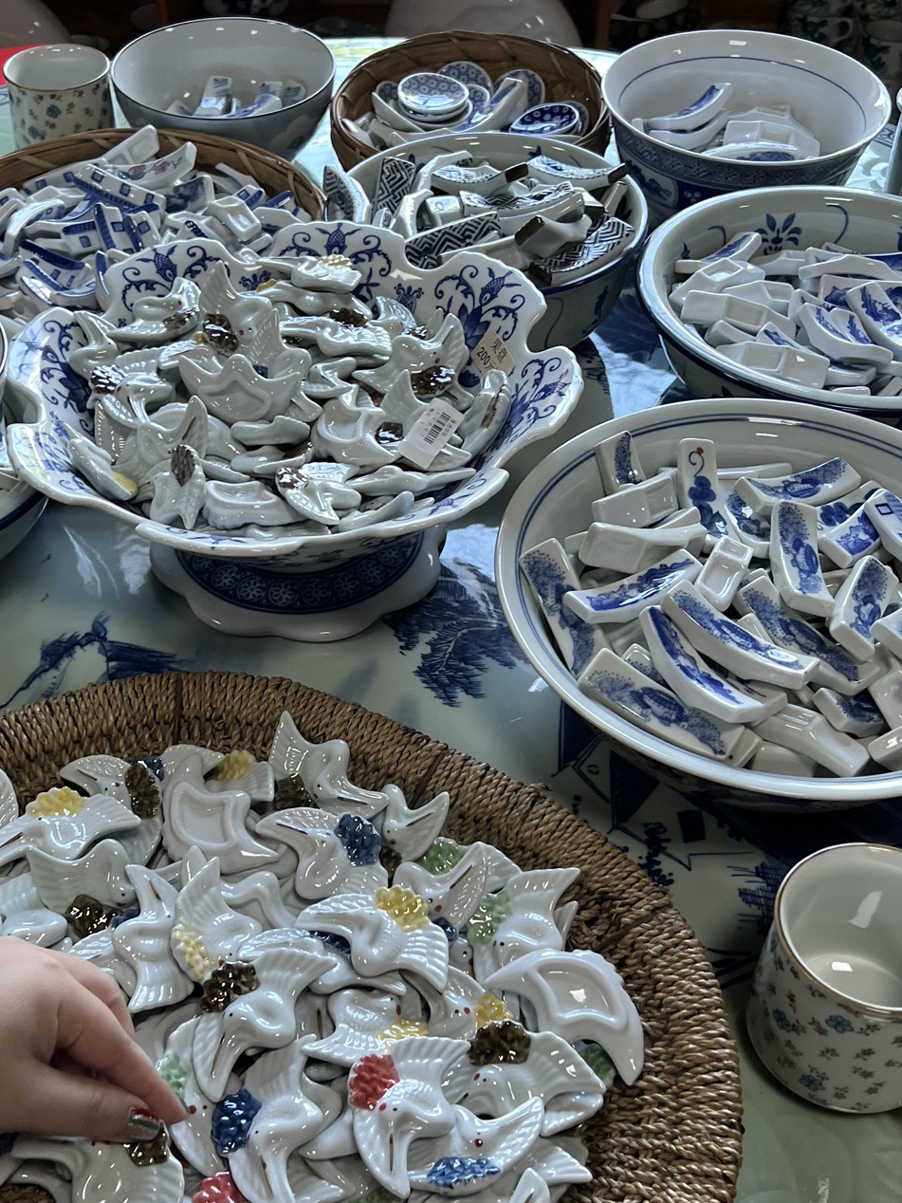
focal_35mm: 41
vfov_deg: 45.6
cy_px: 694
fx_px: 1424
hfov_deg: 35.0
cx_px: 358
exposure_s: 1/121
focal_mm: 5.7
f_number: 1.5
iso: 125
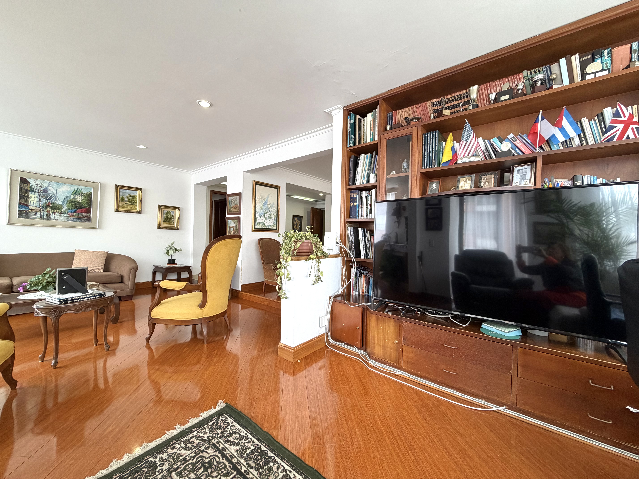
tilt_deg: -0.1
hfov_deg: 102.1
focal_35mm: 14
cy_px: 240
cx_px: 320
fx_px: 258
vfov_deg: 85.7
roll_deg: -0.6
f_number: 2.2
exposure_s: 1/120
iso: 200
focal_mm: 2.22
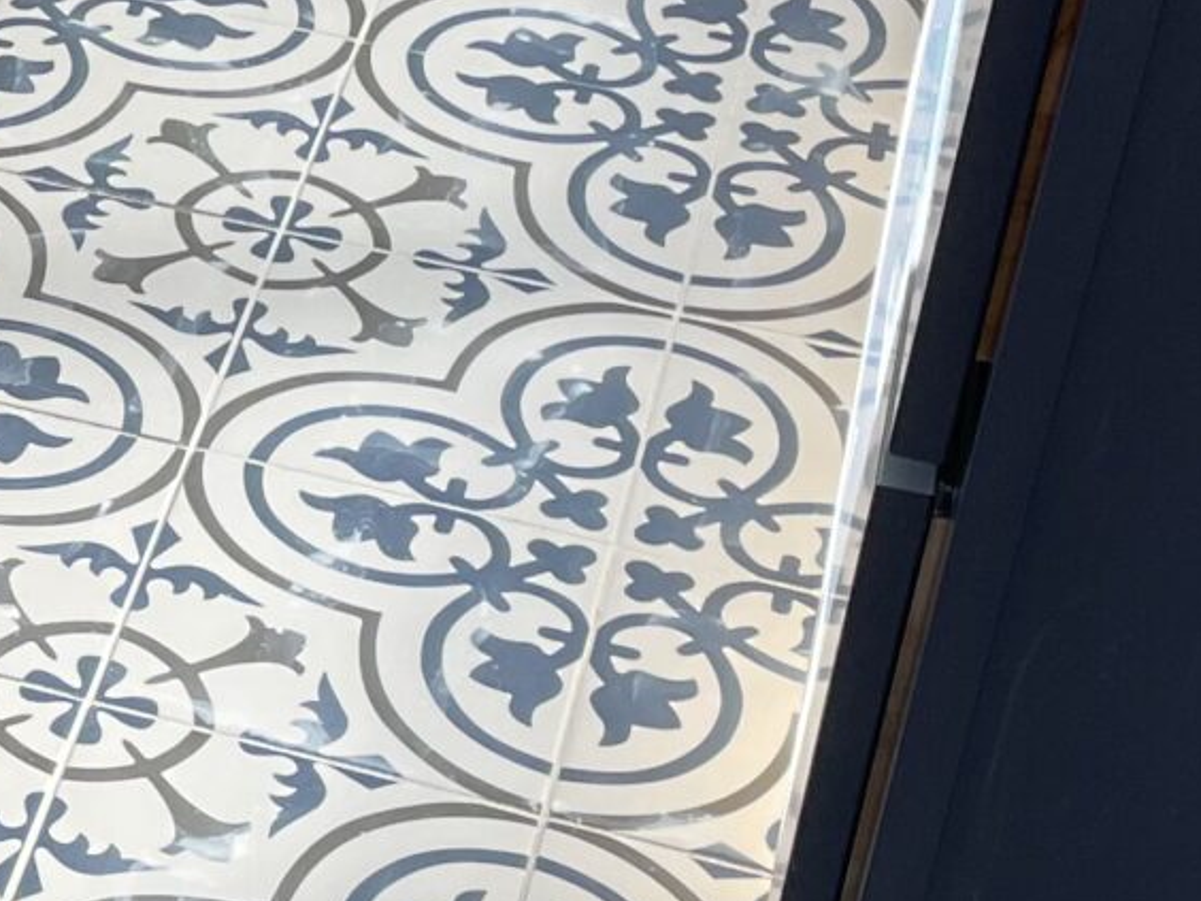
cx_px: -575
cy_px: 264
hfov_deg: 15.5
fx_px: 4094
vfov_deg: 12.5
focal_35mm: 118
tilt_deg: -35.4
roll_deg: +0.6
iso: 50
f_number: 1.6
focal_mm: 4.2
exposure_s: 1/120
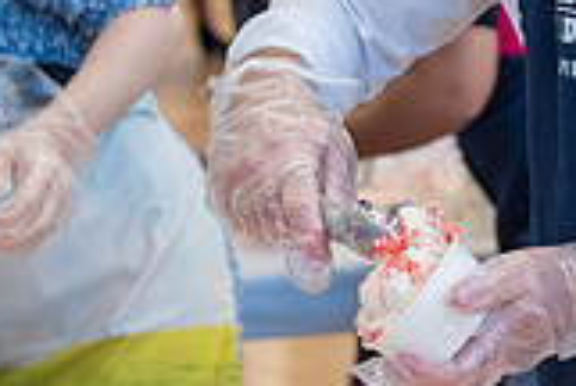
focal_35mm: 223
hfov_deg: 9.1
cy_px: 80
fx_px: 3575
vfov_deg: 6.2
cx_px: 708
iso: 1000
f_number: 4
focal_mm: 62
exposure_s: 1/200
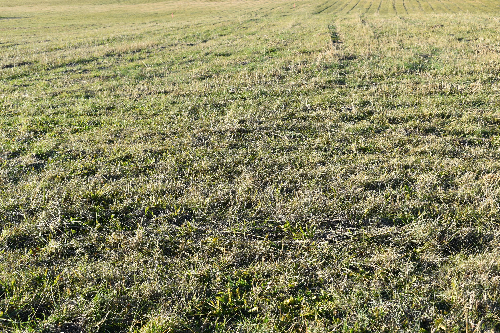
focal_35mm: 46
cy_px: 166
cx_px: 250
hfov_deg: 42.3
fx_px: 646
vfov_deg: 28.9
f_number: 8
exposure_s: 1/250
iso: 180
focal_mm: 31
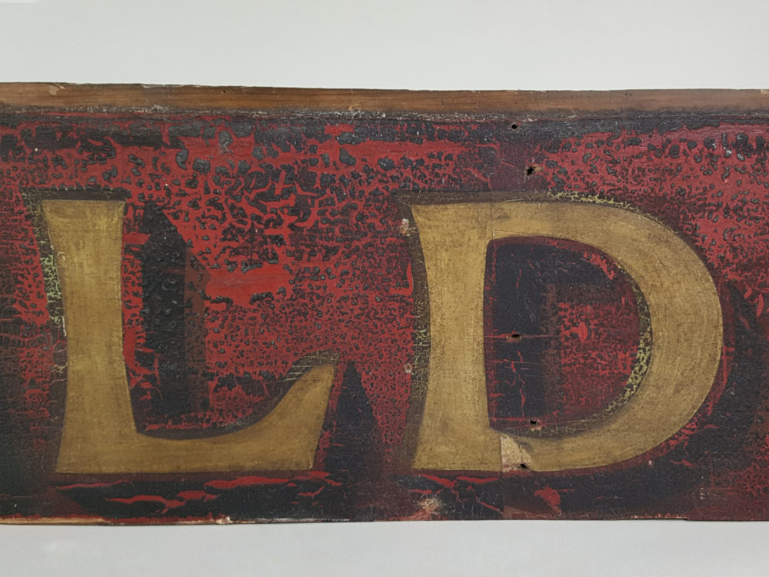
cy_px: 288
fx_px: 578
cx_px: 384
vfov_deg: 53.1
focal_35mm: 26
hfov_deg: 67.3
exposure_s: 1/50
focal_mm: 4.2
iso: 64
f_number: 1.7
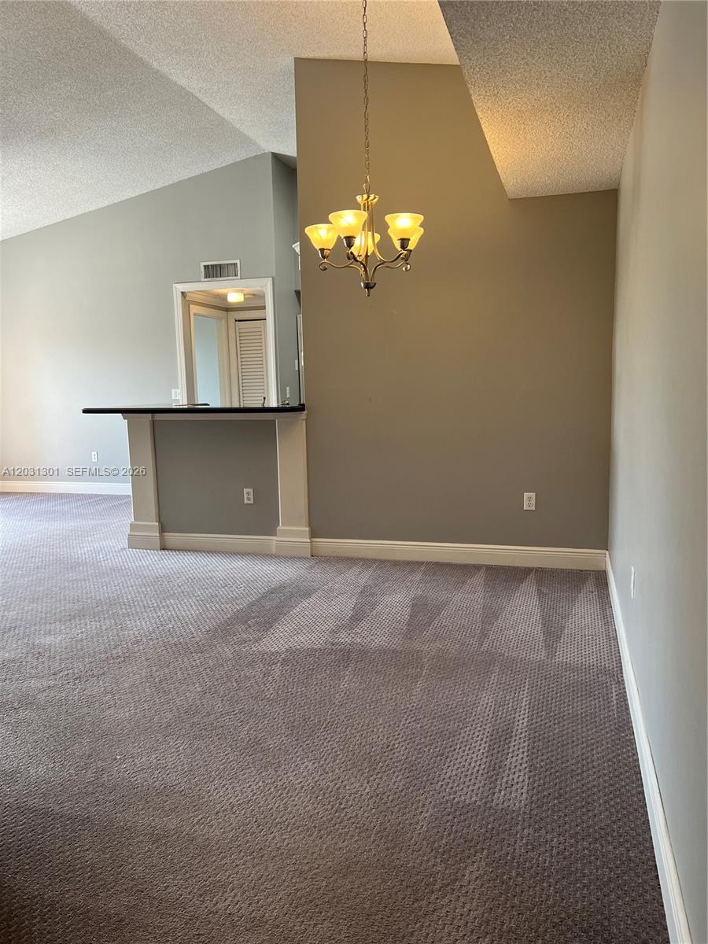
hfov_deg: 53.1
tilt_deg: -6.6
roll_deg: +0.8
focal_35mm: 26
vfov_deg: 67.3
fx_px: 709
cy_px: 472
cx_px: 354
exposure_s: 1/120
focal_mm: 5.7
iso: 125
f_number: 1.5
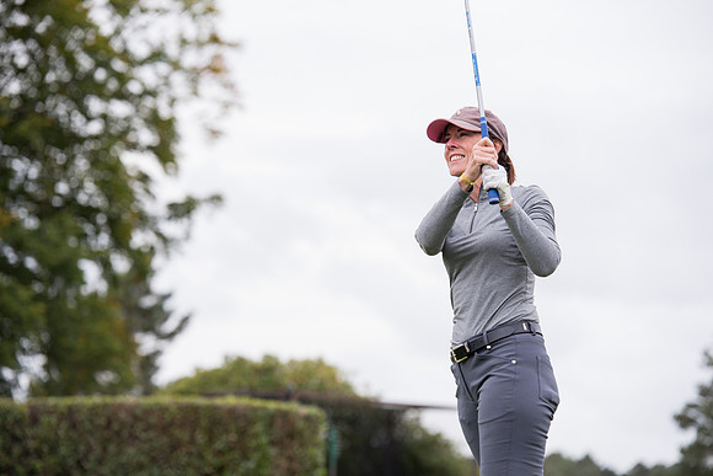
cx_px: 356
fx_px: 2872
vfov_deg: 9.5
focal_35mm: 145
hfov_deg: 14.2
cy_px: 238
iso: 640
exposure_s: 1/1600
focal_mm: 145
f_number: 4
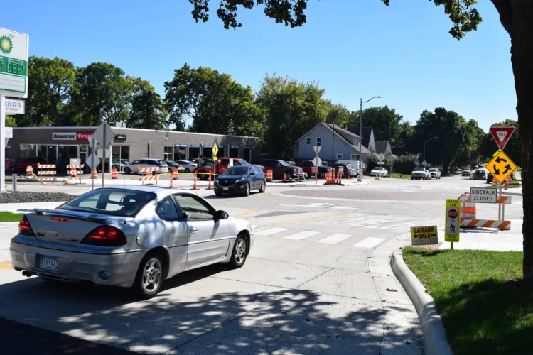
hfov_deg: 51.3
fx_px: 555
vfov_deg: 35.5
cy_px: 178
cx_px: 266
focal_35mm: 38
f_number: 10
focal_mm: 25
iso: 200
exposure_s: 1/400
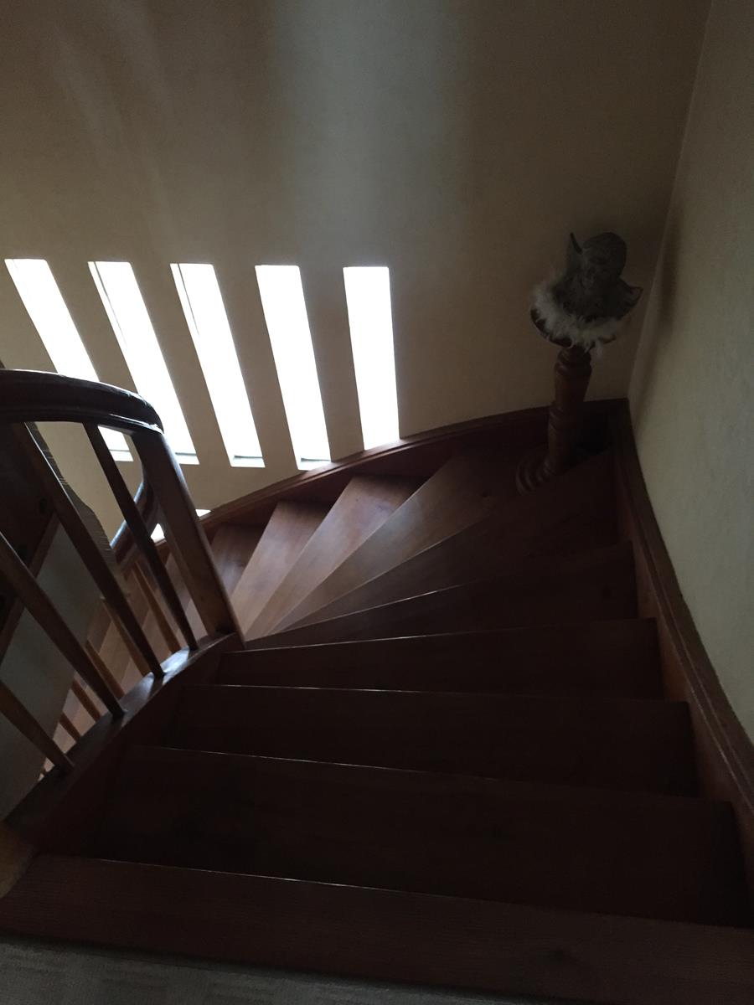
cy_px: 502
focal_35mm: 29
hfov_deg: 48.2
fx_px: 842
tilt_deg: -47.9
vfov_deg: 61.7
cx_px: 377
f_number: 2.2
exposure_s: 1/20
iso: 250
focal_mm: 4.15
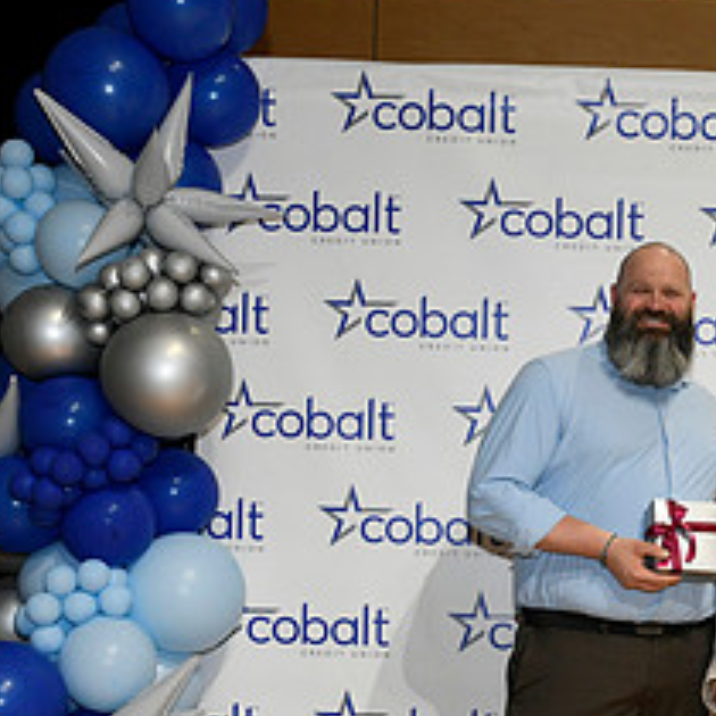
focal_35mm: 68
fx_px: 1591
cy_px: 585
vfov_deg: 24.9
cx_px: 665
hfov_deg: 24.5
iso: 1600
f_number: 8
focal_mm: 29
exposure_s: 1/60
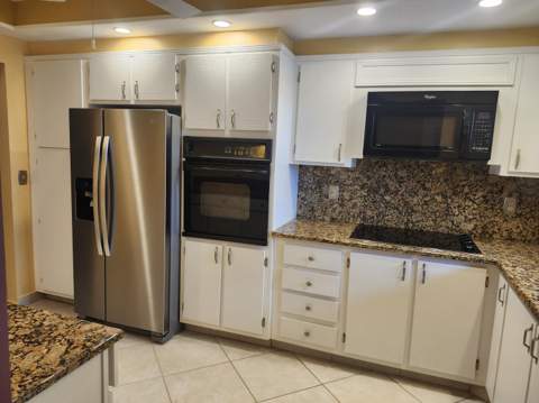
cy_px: 202
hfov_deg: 74.0
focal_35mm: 23
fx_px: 358
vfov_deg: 58.8
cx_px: 270
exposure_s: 1/120
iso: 200
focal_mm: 5.54
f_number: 1.8
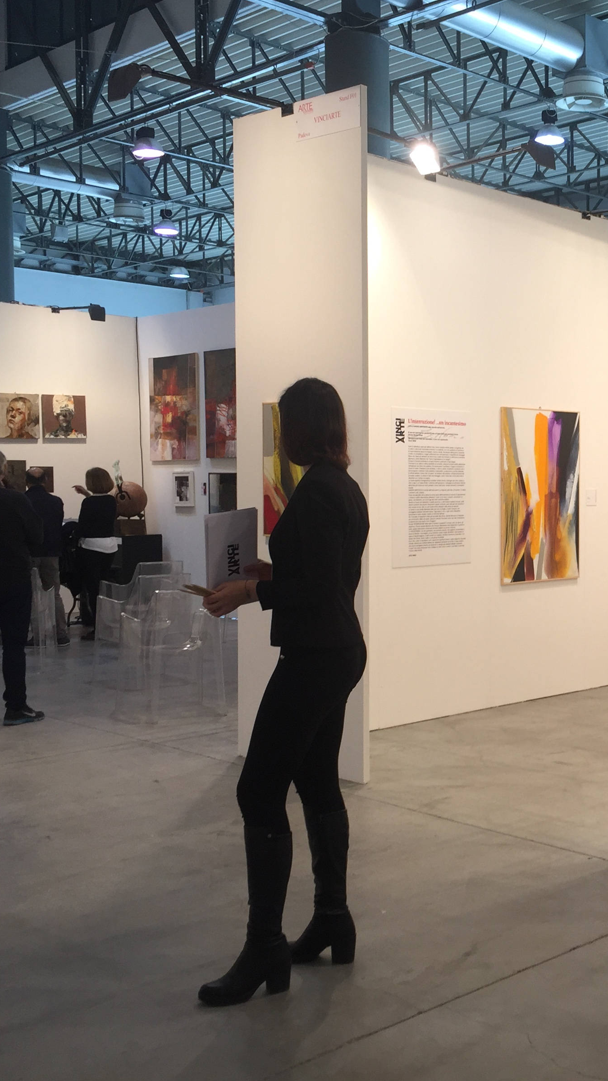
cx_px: 589
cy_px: 533
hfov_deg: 26.4
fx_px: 1232
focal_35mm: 43
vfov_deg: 47.4
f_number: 2.2
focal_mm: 4.15
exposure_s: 1/50
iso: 32
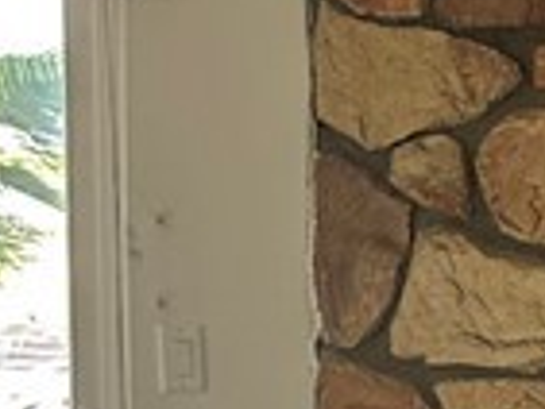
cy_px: 718
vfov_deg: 7.6
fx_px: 2978
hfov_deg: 9.2
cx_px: 1384
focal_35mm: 189
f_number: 1.5
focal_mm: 5.7
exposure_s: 1/60
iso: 100
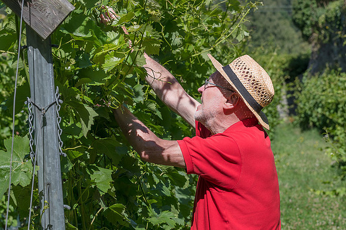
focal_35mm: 104
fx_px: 1003
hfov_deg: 19.6
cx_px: 206
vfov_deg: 13.1
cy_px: 94
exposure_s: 1/200
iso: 100
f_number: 8
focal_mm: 86
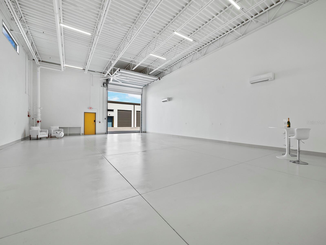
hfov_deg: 102.1
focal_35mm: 14
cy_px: 122
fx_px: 132
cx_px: 163
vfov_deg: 85.7
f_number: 10
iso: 400
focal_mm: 7
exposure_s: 1/25
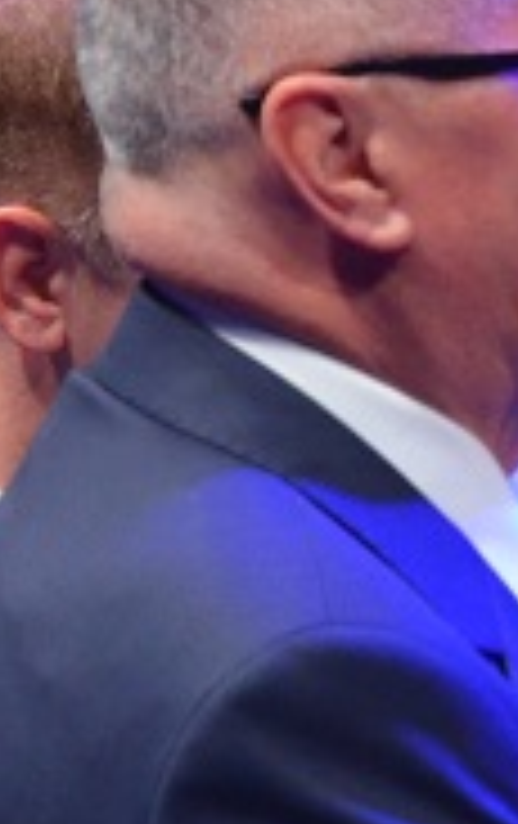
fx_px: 8685
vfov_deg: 5.4
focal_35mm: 386
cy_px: 588
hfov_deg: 3.4
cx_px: 1437
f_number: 5
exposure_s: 1/125
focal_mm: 58
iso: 2800
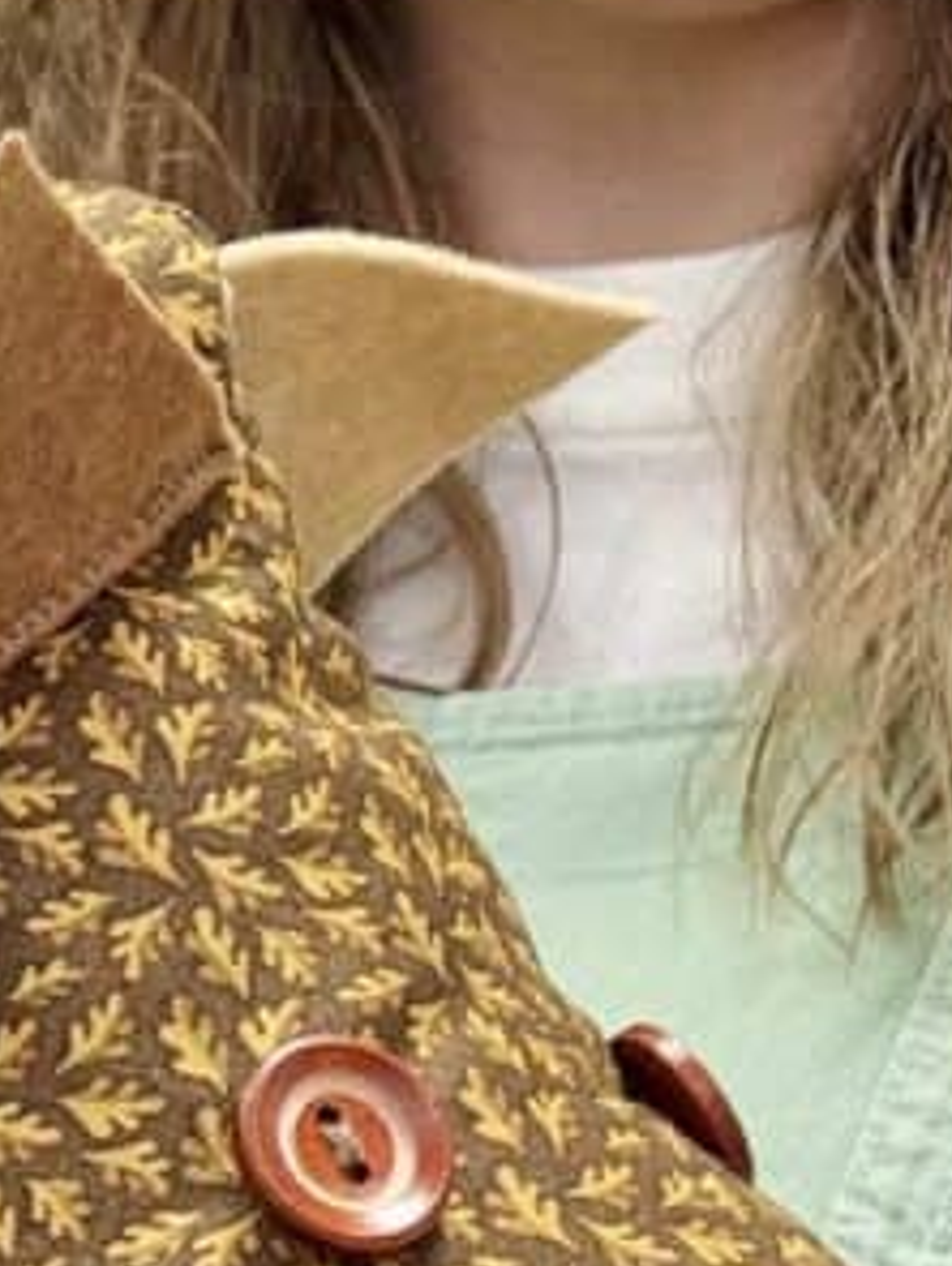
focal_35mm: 104
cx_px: -13
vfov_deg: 18.9
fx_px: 3805
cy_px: 760
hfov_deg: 14.0
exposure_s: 1/50
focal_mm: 2.69
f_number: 1.9
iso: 64
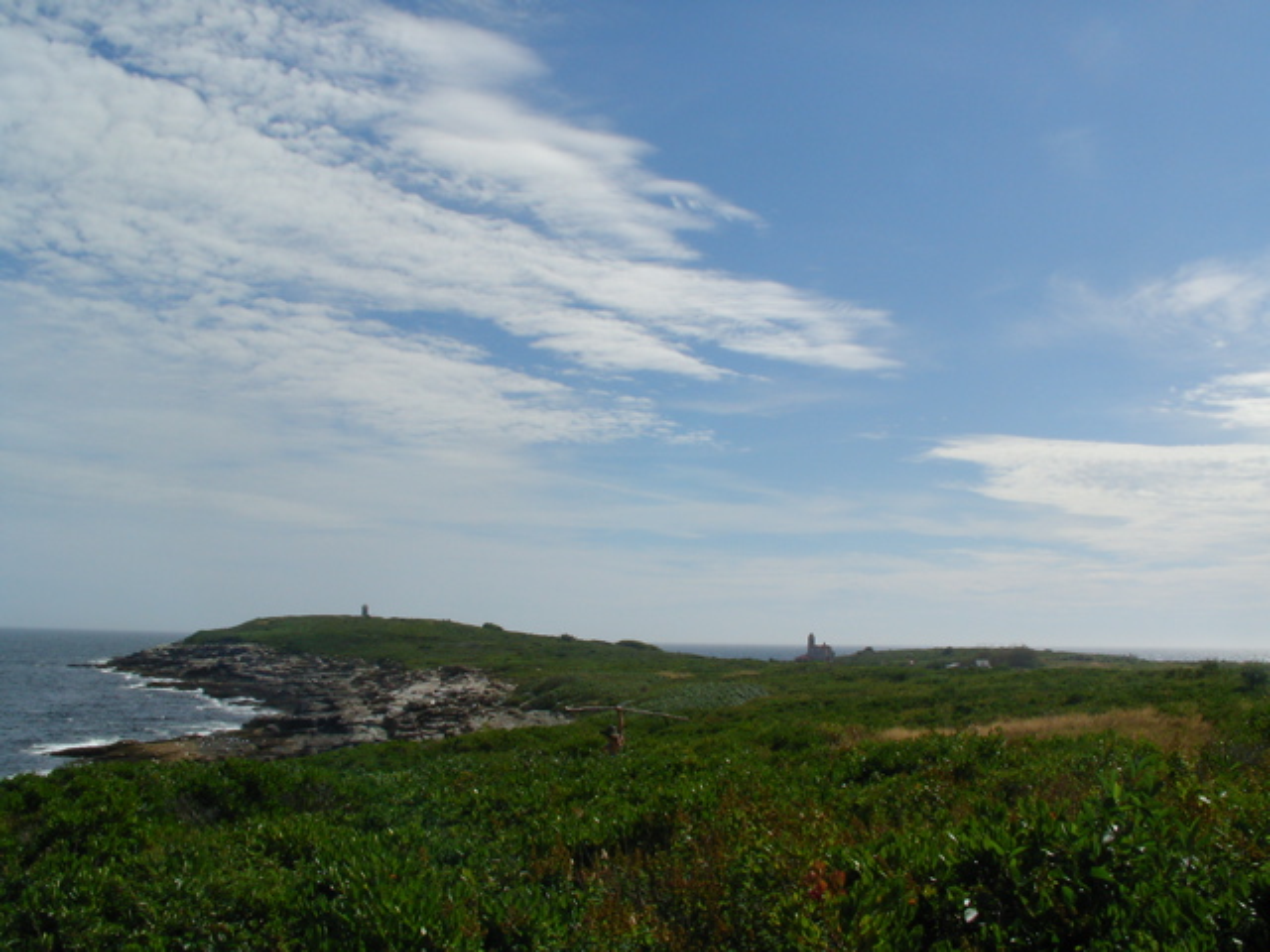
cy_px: 476
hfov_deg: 49.0
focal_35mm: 38
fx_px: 1394
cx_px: 635
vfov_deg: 37.7
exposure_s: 1/595
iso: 50
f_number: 8
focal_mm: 5.8
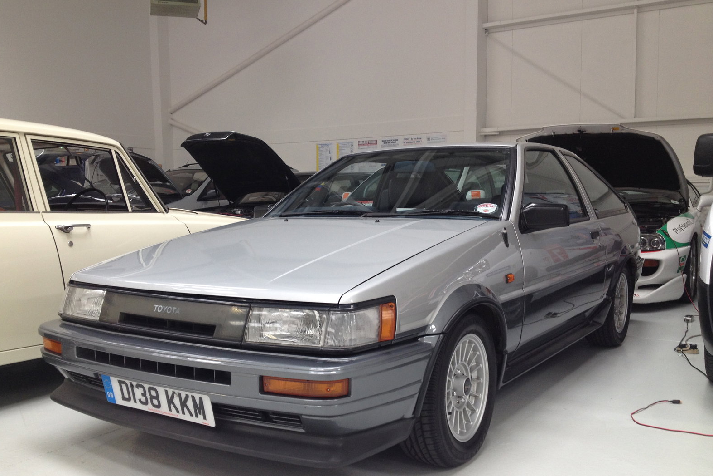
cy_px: 265
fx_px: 733
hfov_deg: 51.9
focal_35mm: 37
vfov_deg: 35.9
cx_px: 351
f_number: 2.4
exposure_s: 1/60
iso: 64
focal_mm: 4.28
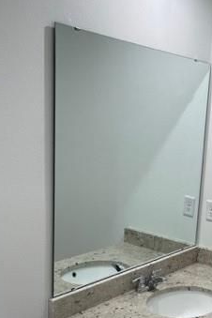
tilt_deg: -12.8
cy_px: 223
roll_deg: -5.1
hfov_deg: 25.5
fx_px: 450
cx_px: 199
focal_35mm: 51
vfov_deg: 38.2
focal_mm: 5.1
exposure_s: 1/120
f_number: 1.6
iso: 50
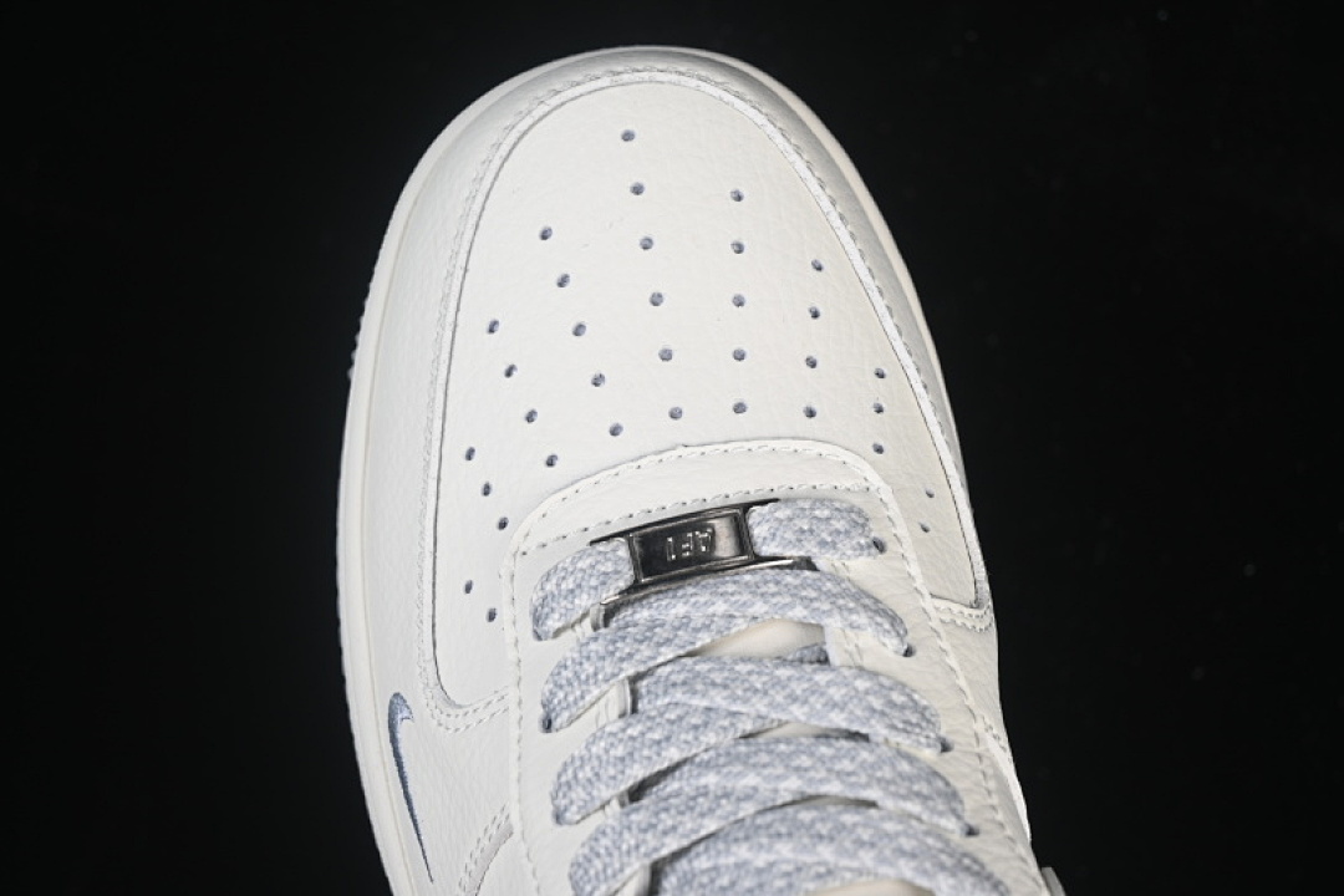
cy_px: 448
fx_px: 2800
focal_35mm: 75
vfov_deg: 18.2
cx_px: 672
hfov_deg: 27.0
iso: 160
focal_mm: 50
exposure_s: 1/80
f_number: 7.1
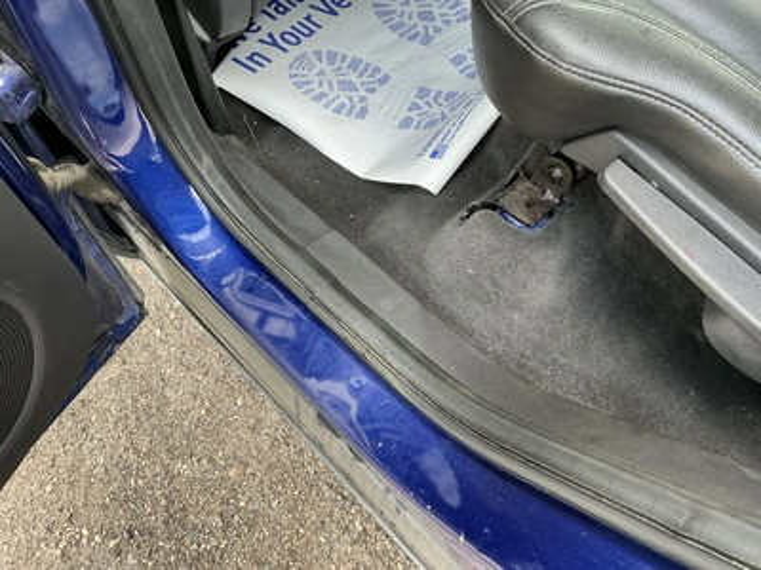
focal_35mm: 28
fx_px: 616
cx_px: 380
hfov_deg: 63.4
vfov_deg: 49.7
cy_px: 285
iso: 64
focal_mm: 3
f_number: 1.8
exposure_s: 1/122
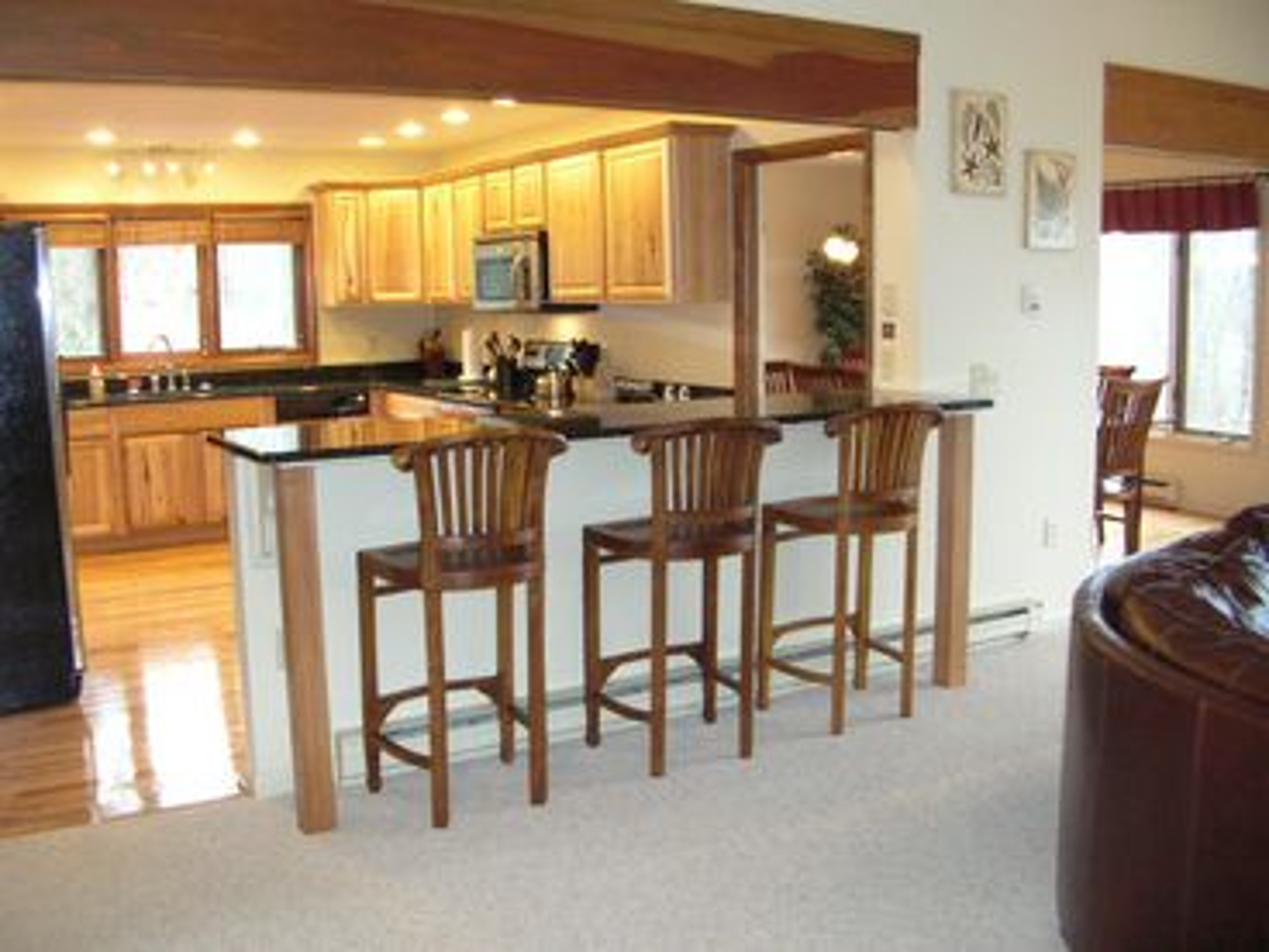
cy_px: 476
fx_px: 1283
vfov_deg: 40.7
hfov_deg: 52.6
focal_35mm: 35
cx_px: 634
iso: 200
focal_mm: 5.8
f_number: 2.8
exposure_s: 1/32.2
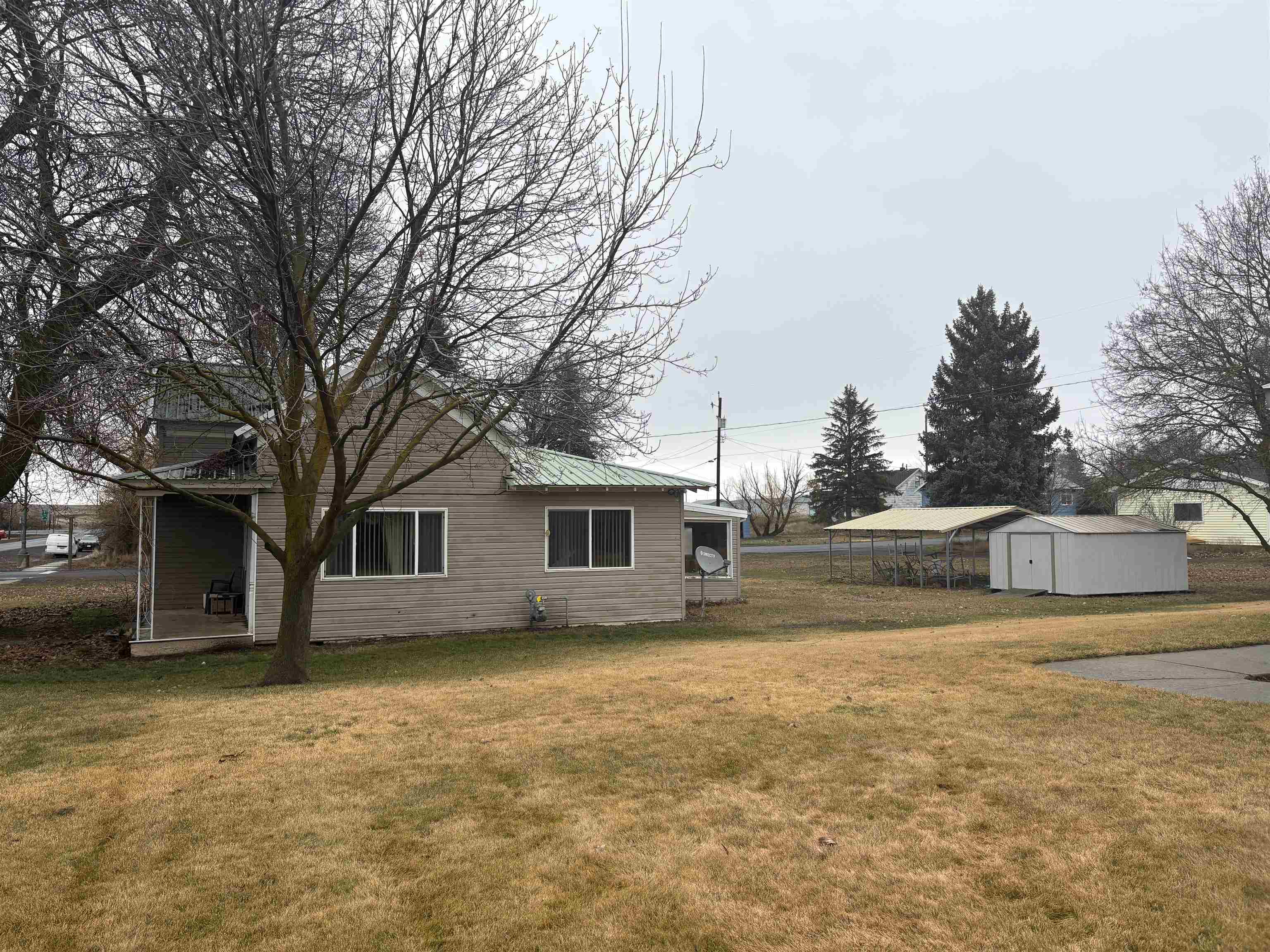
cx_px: 635
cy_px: 476
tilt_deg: +4.8
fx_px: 954
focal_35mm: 26
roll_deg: -0.1
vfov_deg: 53.1
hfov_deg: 67.3
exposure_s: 1/1032
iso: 50
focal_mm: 5.96
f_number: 1.6
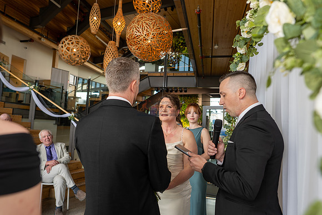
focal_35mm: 24
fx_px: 215
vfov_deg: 53.2
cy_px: 108
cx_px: 161
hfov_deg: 73.7
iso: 200
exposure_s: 1/125
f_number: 3.5
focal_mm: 24
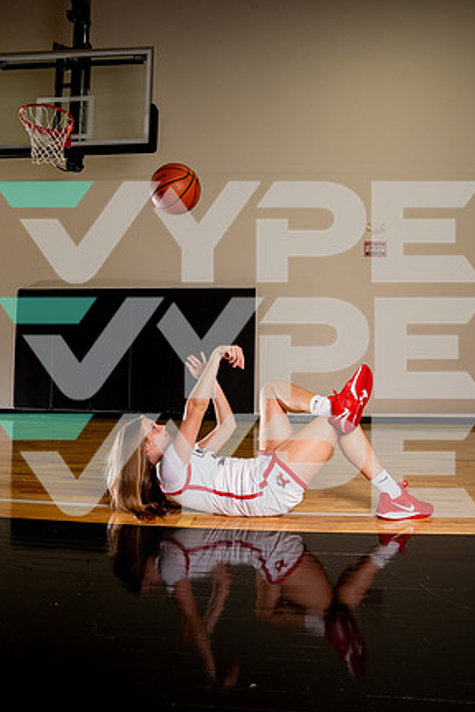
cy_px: 349
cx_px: 241
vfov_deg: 71.5
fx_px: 495
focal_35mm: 25
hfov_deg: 51.3
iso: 640
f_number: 8
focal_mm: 24
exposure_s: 1/200
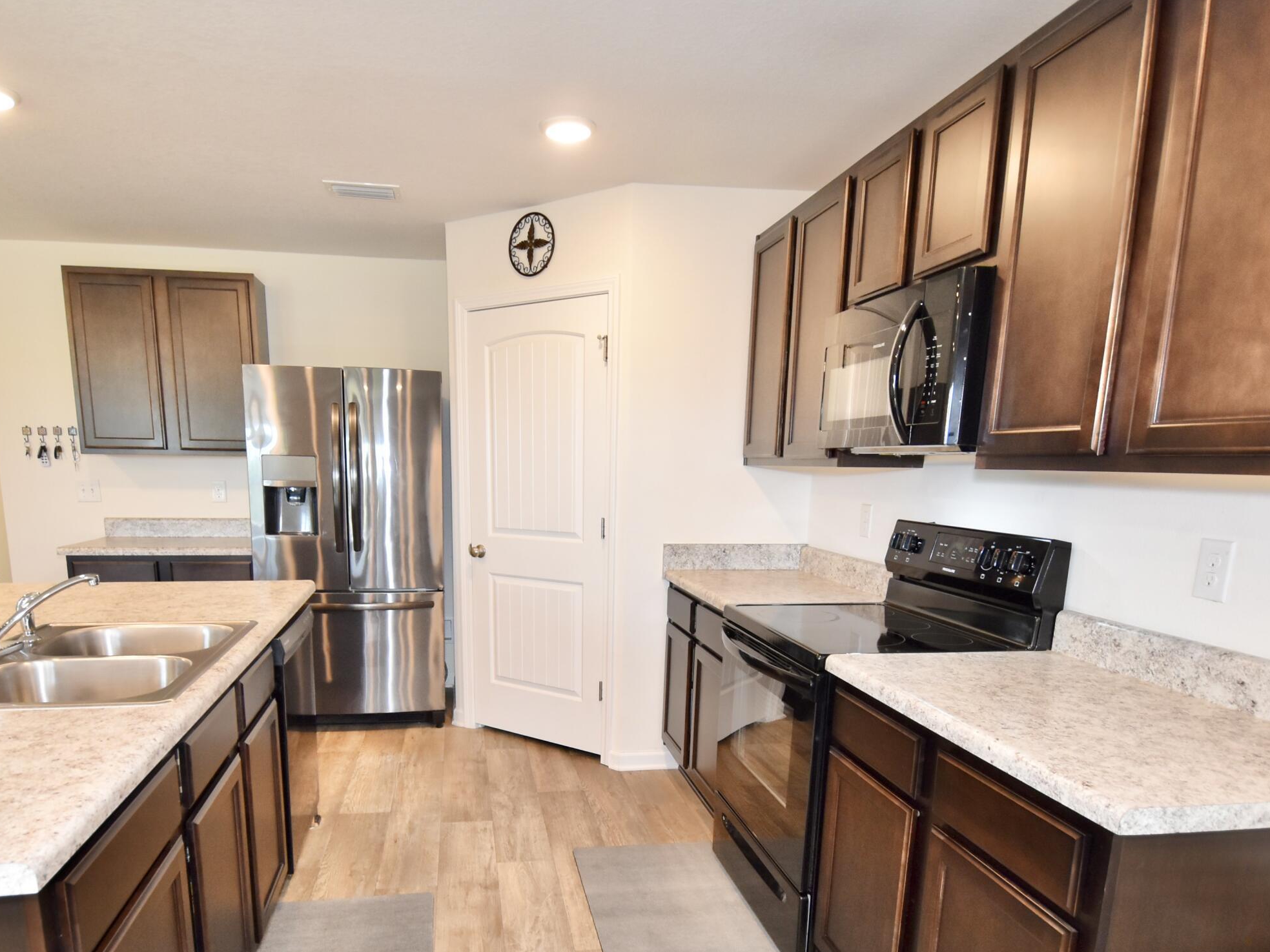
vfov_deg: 59.7
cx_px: 579
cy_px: 632
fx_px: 807
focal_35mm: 22
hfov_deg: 76.2
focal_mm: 10
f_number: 4
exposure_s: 1/80
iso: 800
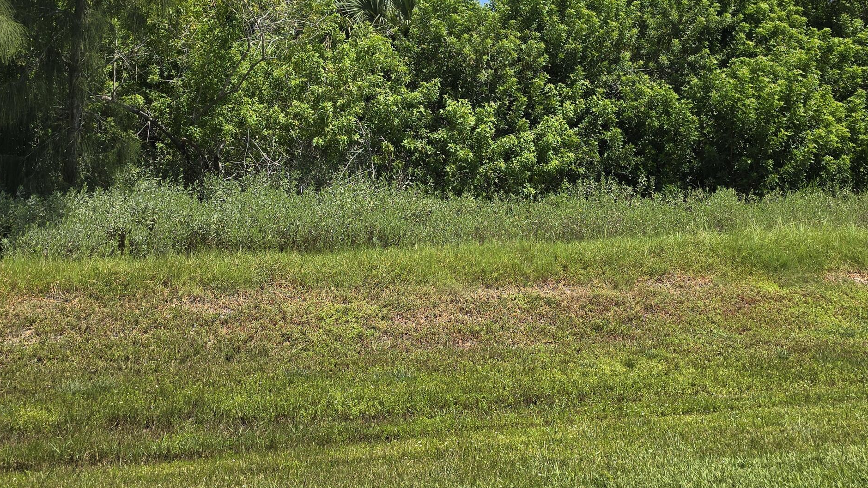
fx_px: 921
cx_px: 473
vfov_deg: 28.4
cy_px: 36
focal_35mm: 40
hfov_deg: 50.4
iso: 12
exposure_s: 1/937
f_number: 1.7
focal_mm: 6.3
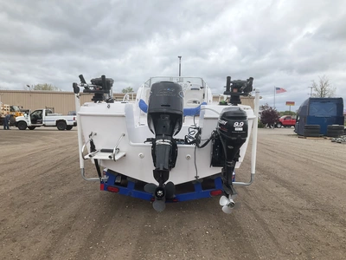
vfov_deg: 48.2
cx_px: 173
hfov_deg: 61.7
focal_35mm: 29
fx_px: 290
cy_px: 130
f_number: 1.8
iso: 25
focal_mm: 3
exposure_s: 1/1377
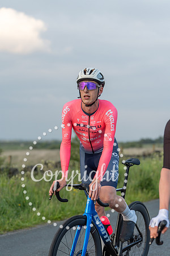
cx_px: 85
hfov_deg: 14.7
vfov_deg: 21.9
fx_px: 659
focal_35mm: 93
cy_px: 128
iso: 400
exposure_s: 1/1250
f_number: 3.2
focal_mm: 93
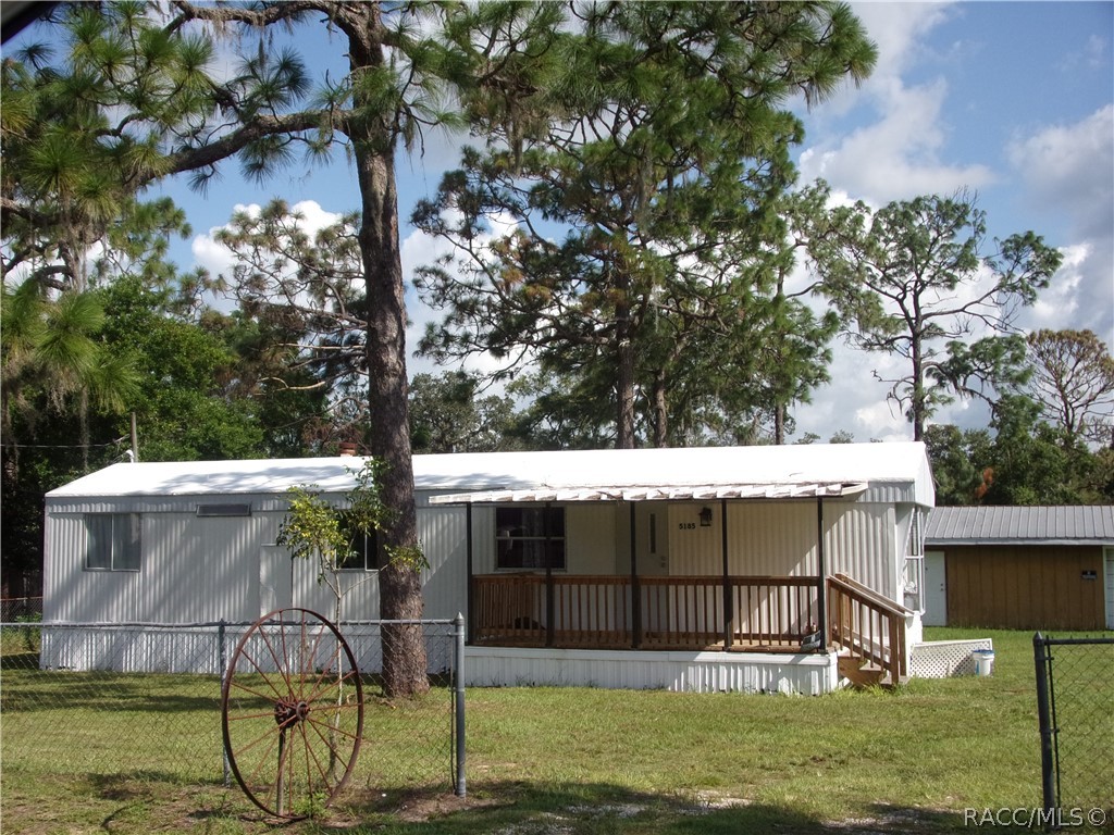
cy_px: 418
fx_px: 1255
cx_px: 557
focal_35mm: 39
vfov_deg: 36.8
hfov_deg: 47.9
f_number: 3.9
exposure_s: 1/900
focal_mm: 7
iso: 80
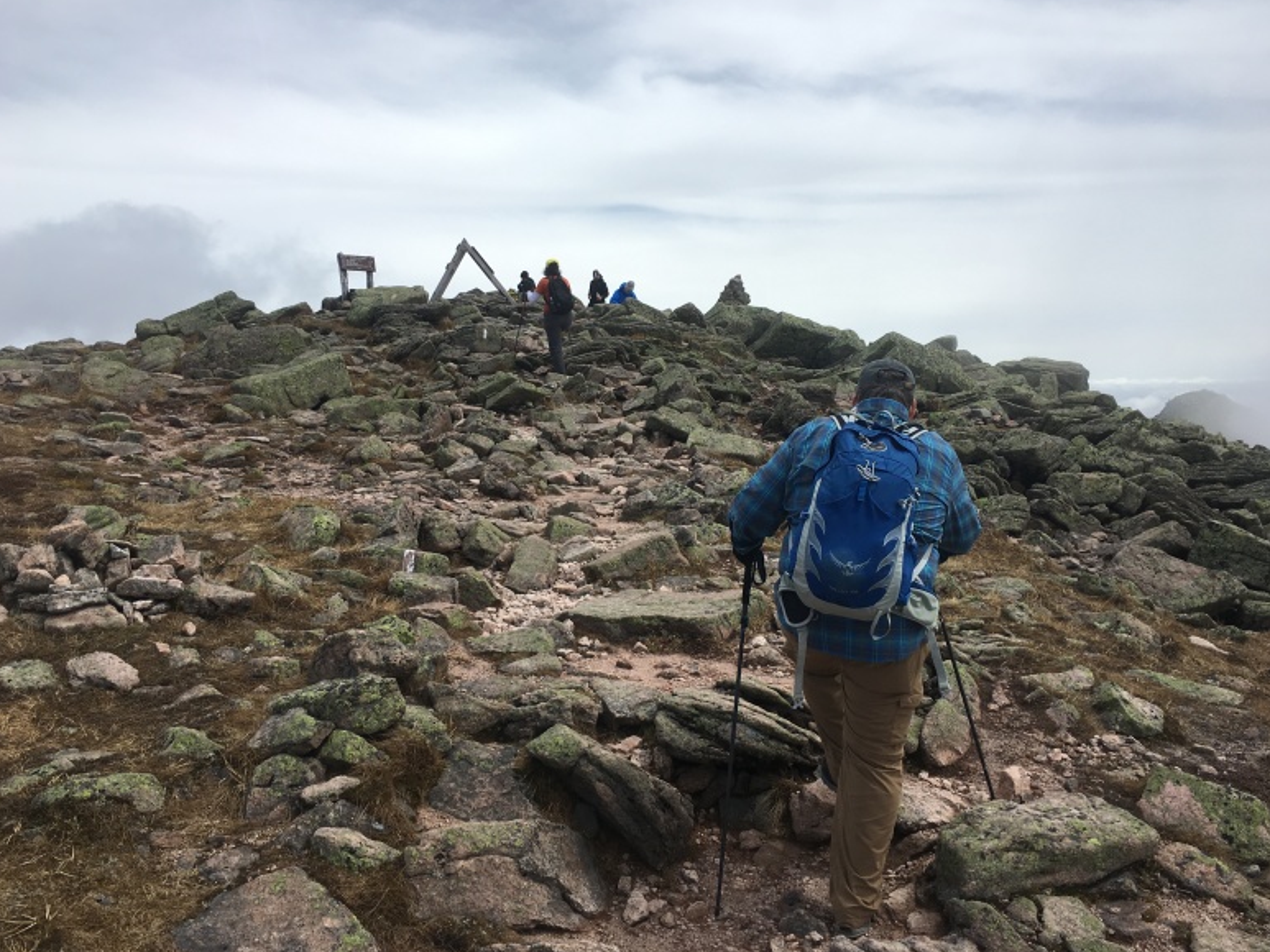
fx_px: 1101
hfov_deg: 59.9
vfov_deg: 46.8
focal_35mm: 30
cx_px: 619
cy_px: 478
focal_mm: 4.15
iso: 25
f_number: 2.2
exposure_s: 1/2564
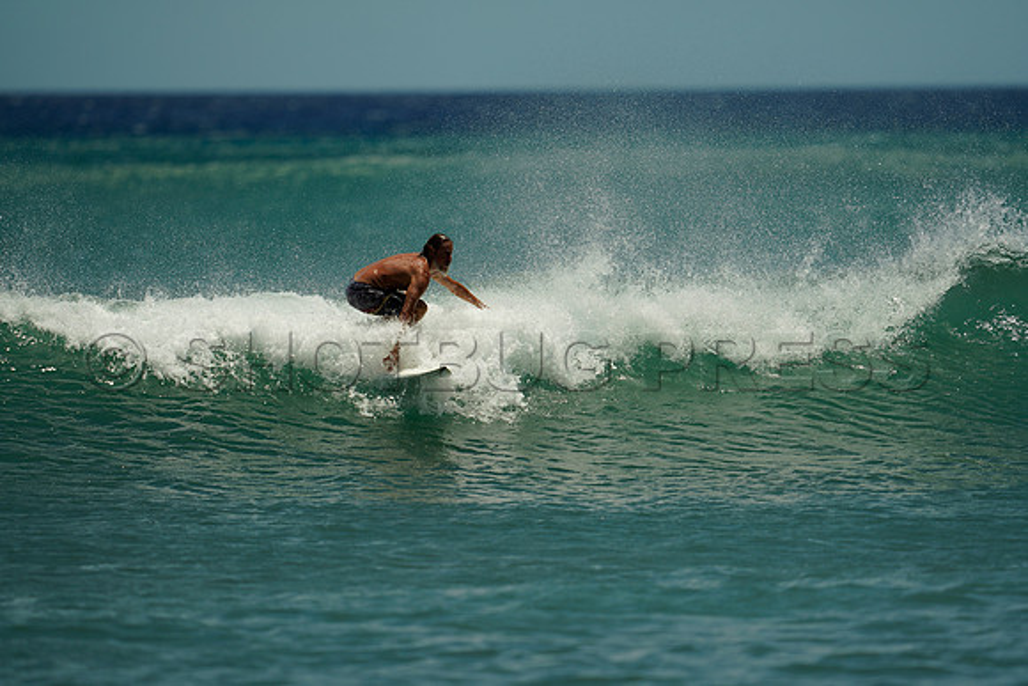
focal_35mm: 400
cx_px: 514
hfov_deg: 5.2
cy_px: 343
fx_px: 11424
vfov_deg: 3.4
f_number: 3.2
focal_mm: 400
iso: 100
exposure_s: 1/1600
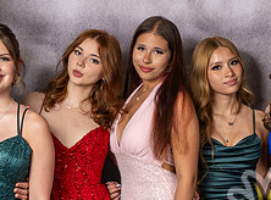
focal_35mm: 112
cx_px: 184
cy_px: 163
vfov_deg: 13.0
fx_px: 872
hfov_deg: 17.6
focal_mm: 37
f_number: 4.5
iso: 50
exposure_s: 1/400
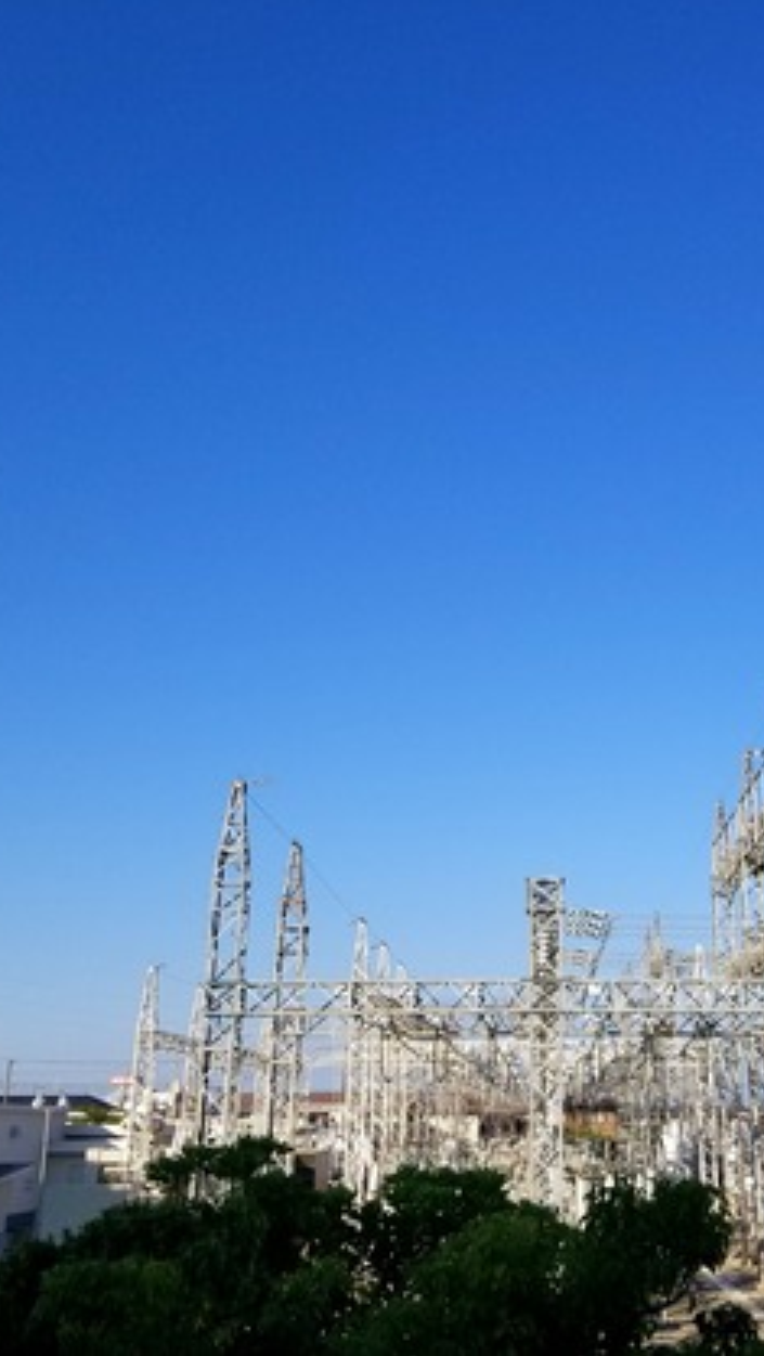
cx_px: 549
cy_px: 676
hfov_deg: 30.8
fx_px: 1367
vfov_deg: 52.8
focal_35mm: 38
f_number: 1.7
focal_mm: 4.3
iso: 50
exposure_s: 1/2760
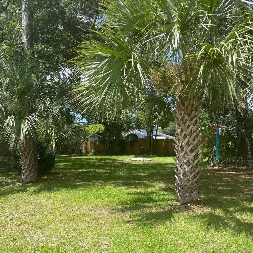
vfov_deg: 51.7
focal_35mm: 31
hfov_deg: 52.5
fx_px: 256
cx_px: 127
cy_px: 166
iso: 32
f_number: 1.6
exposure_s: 1/1553
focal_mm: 4.2
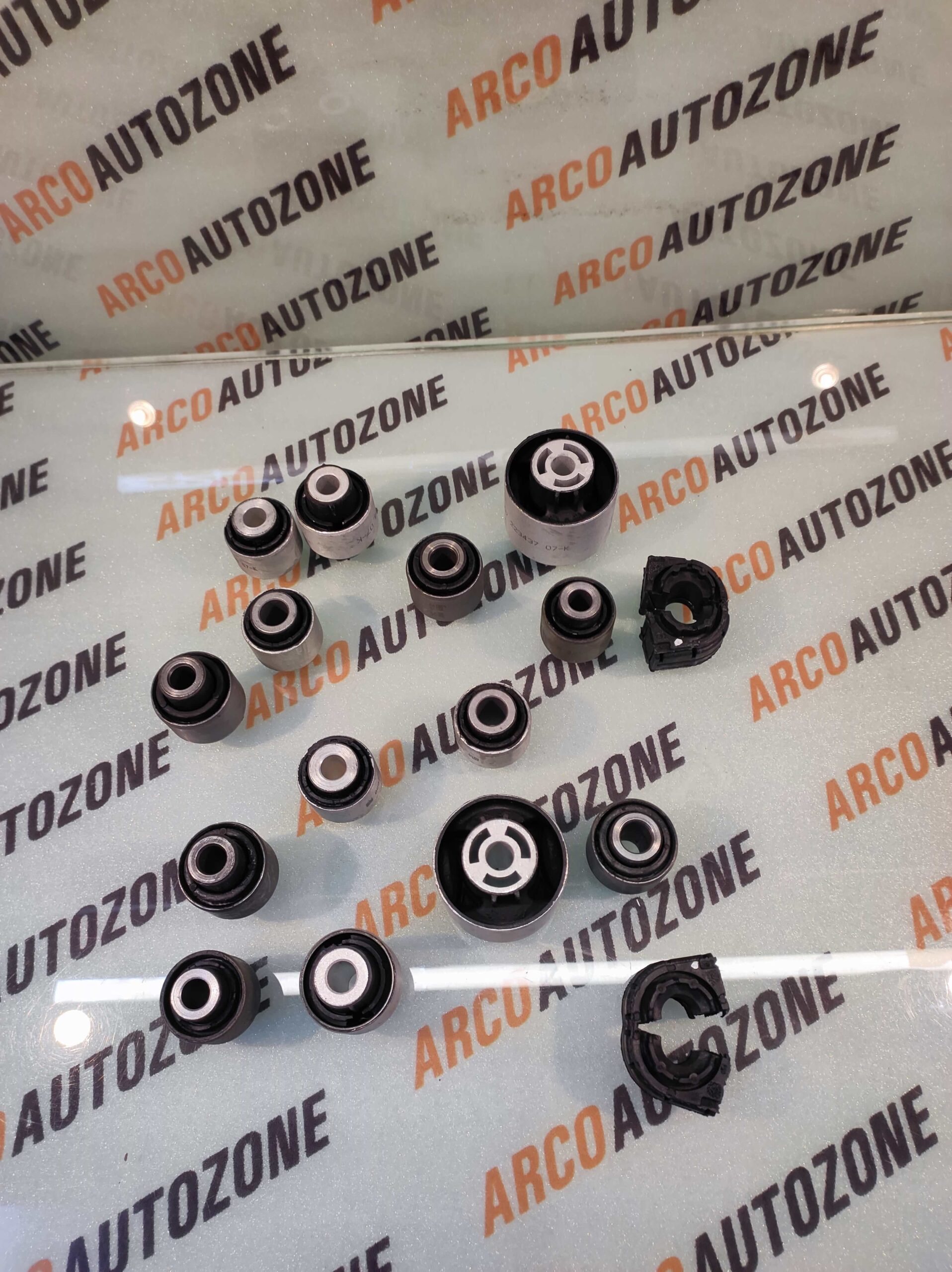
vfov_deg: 91.1
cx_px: 476
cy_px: 636
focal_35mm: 17
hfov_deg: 74.7
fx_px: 624
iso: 105
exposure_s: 1/33
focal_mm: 4.74
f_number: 1.79
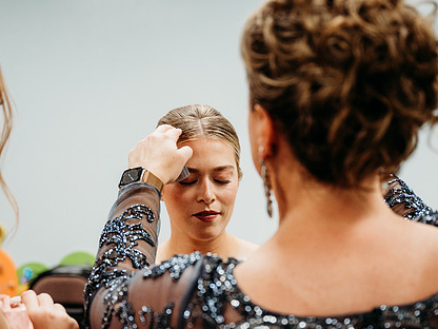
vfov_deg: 24.8
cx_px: 207
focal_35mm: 59
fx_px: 747
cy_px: 183
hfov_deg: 32.7
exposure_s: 1/320
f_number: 3.2
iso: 2000
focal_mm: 44
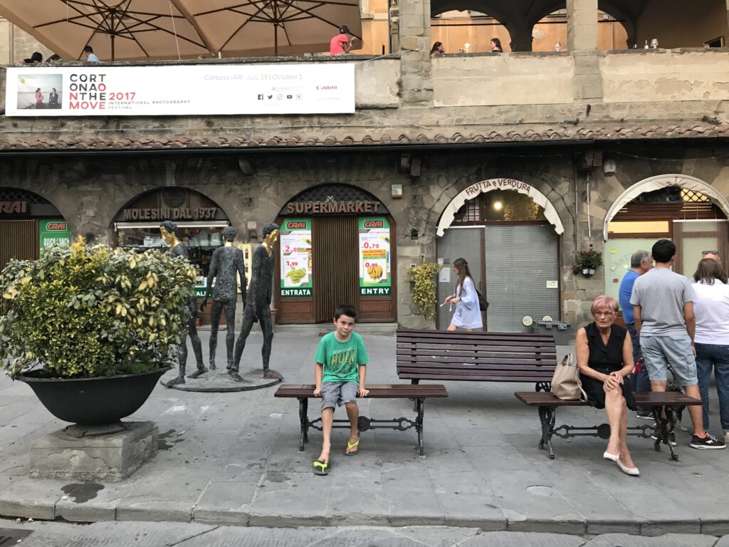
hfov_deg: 63.4
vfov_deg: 49.7
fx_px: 590
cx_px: 364
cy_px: 274
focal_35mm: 28
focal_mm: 3.99
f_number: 1.8
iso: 40
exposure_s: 1/33
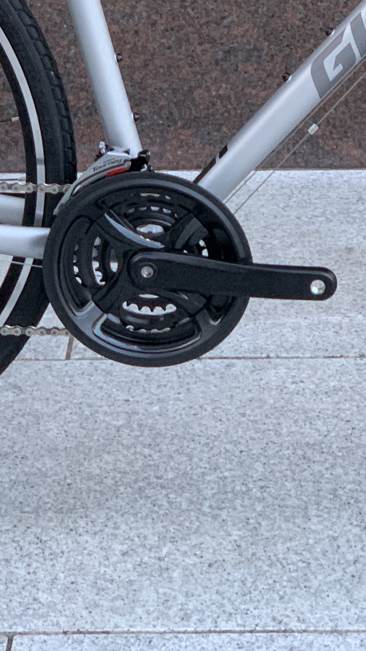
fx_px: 2639
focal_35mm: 153
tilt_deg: -16.4
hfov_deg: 7.9
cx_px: 251
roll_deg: +0.2
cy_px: 62
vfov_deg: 13.9
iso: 200
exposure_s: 1/60
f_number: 2.4
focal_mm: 6
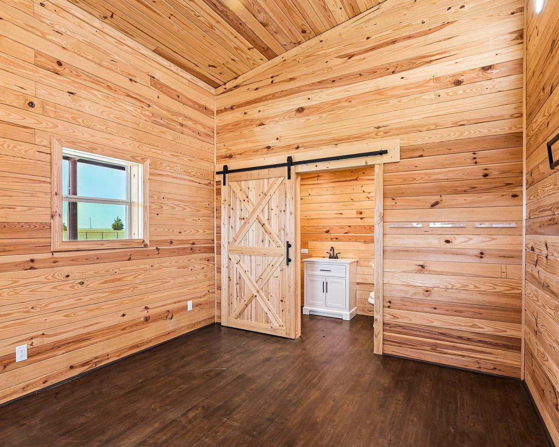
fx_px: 324
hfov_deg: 81.2
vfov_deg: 69.2
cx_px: 246
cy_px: 229
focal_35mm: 20
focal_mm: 16.5
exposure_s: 1/10
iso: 400
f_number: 8
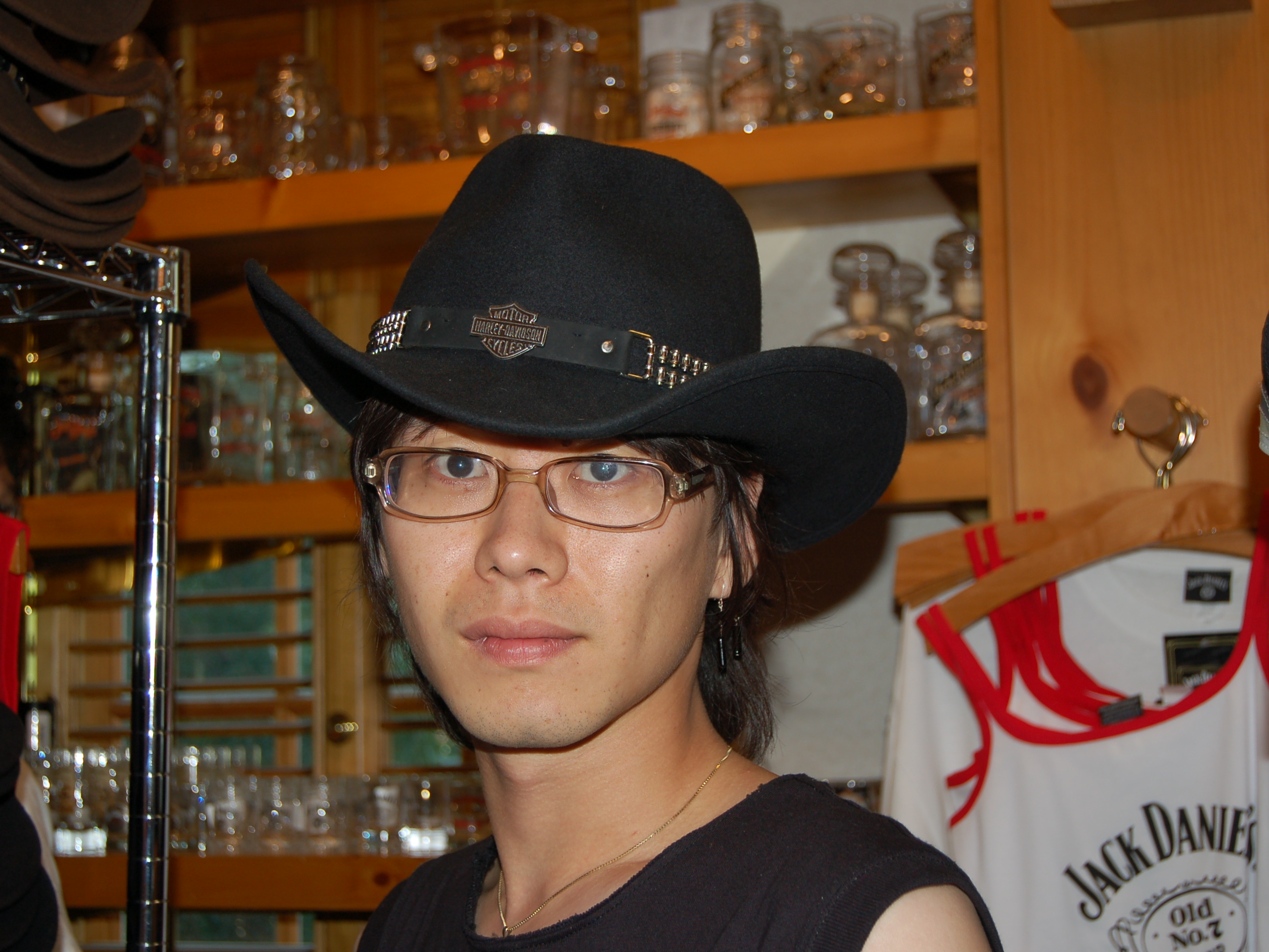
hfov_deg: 29.4
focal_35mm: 66
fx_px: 2419
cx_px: 603
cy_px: 479
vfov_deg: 22.3
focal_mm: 40
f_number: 5
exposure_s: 1/60
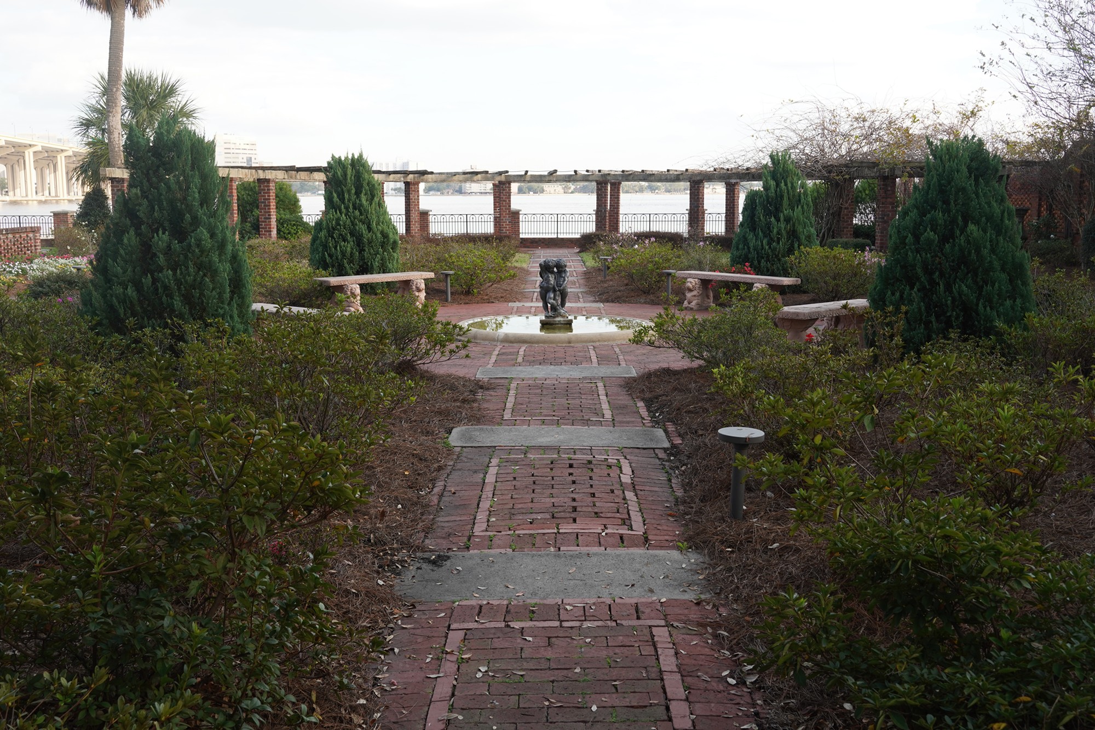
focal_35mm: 38
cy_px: 365
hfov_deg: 50.7
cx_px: 548
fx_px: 1156
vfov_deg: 35.1
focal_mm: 38
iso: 320
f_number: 10
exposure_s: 1/100
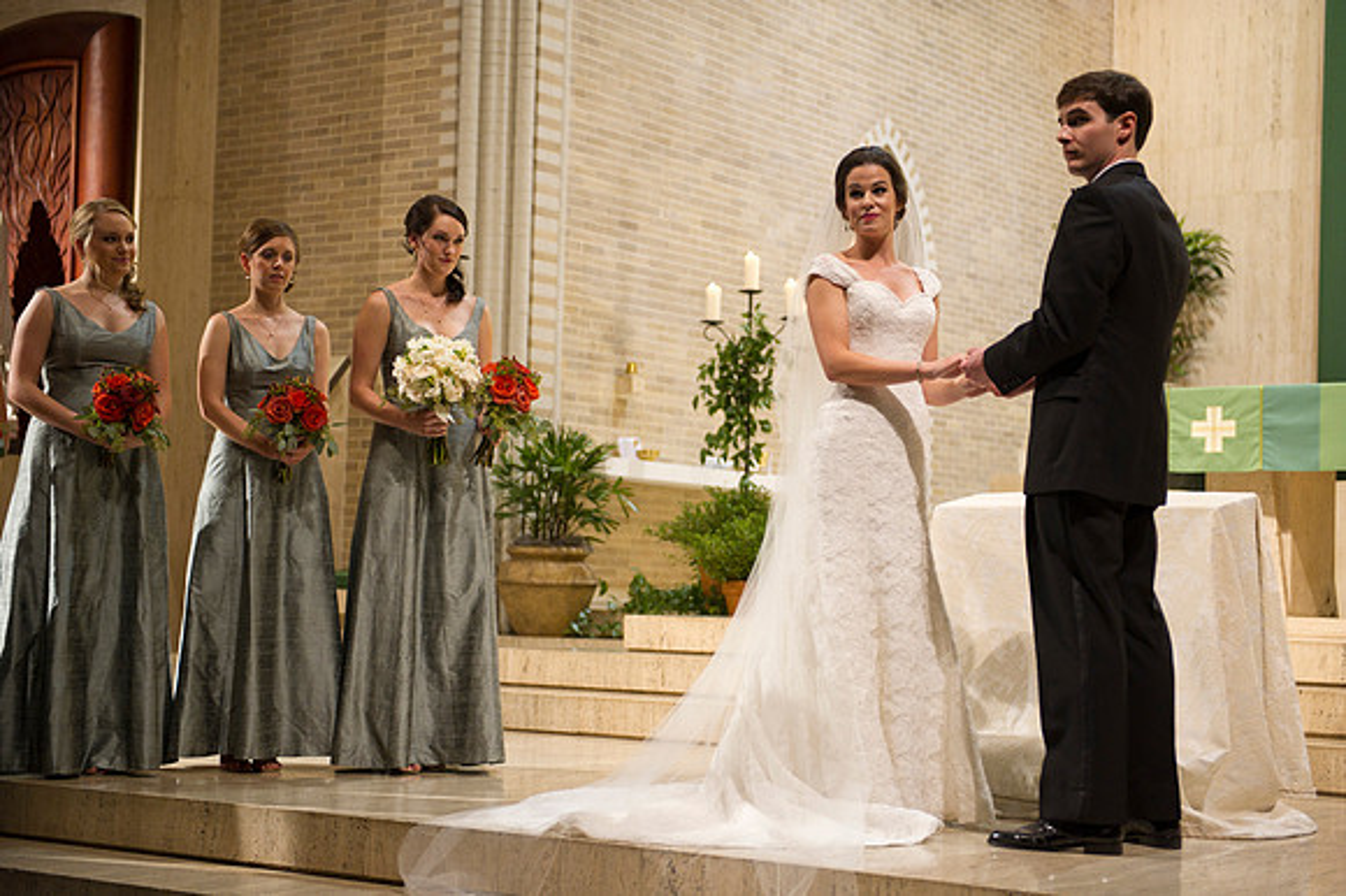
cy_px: 448
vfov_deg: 22.6
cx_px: 673
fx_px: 2242
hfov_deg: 33.4
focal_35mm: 60
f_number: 2.8
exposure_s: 1/60
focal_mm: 60
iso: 1600
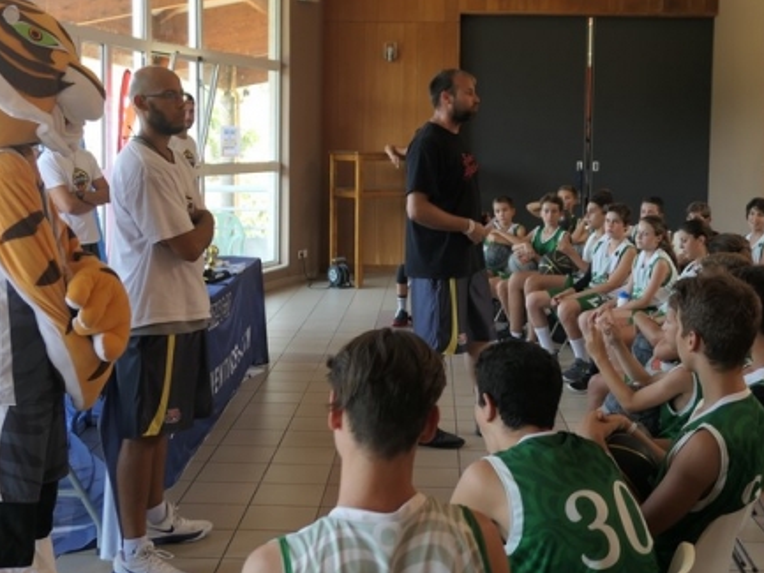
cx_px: 393
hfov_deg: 39.6
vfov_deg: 30.2
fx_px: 1060
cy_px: 217
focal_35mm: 48
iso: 125
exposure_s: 1/125
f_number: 1.6
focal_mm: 8.8
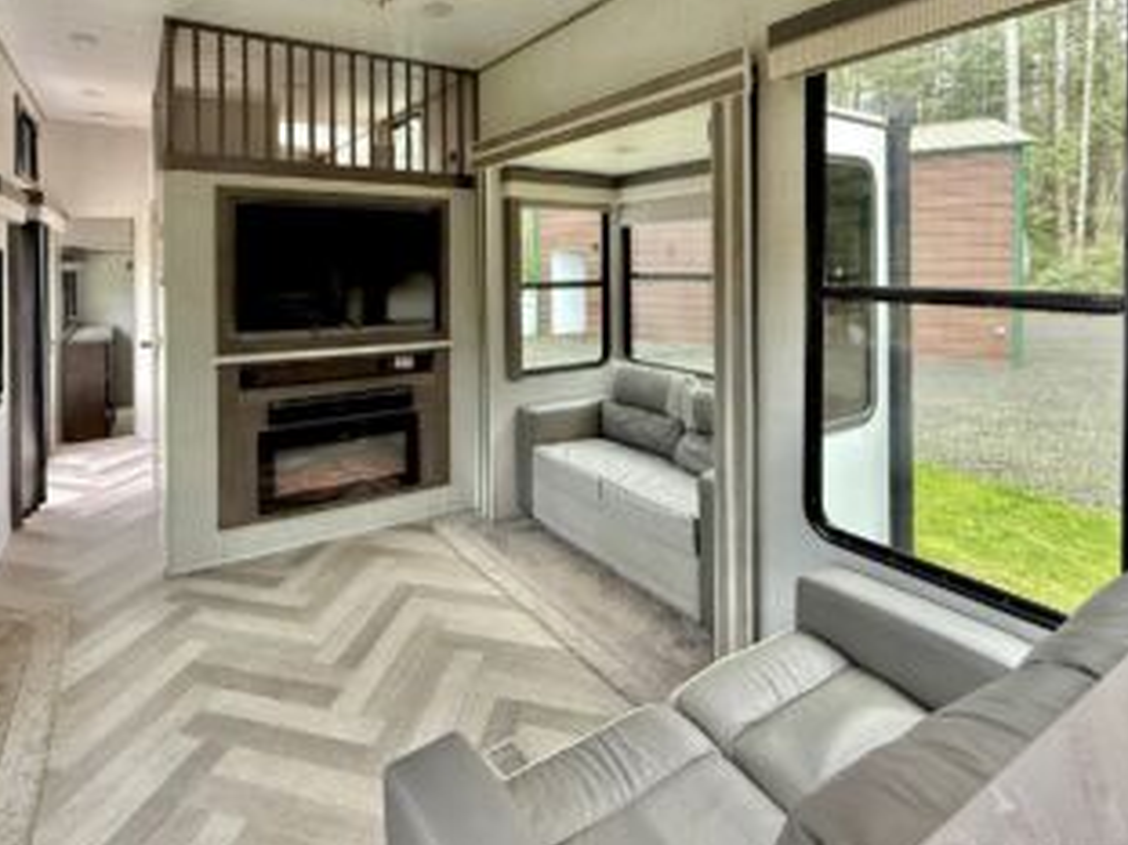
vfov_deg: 71.2
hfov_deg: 87.2
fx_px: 586
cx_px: 482
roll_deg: +0.5
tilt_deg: -4.3
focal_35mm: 18
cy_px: 366
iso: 320
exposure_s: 1/75
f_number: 2.2
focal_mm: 2.22
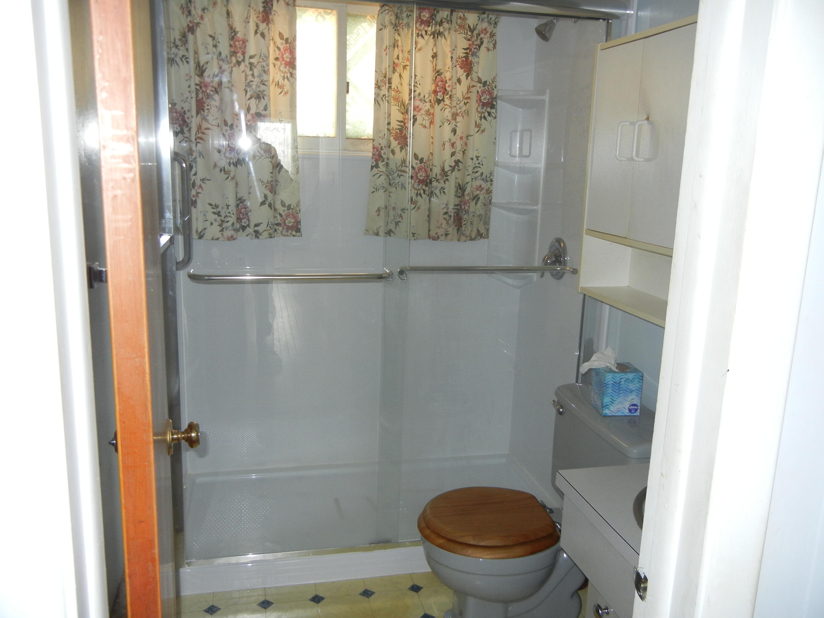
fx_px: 714
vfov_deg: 46.8
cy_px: 309
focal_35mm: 30
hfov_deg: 60.0
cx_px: 412
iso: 200
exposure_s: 1/30
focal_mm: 5.4
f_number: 3.5
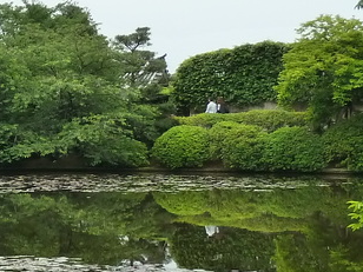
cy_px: 246
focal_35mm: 156
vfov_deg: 9.5
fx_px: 1636
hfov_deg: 11.7
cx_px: -279
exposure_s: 1/160
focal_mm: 6.5
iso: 200
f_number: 4
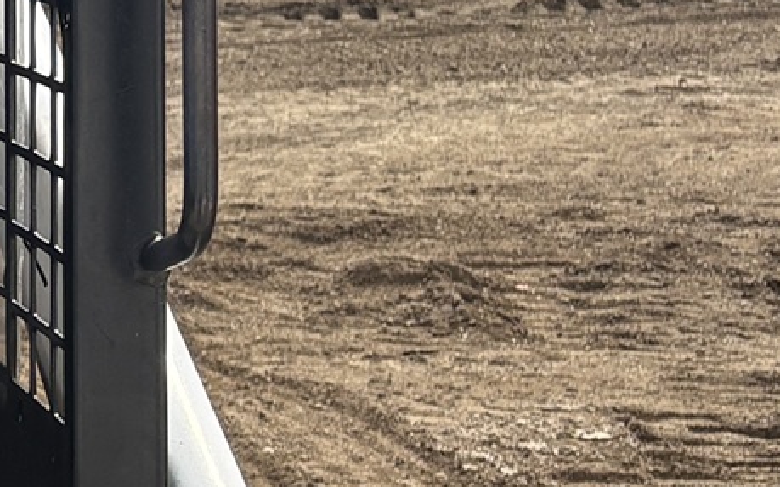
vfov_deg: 9.5
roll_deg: +0.6
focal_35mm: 137
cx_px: -846
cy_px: 461
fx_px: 2913
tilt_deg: -14.5
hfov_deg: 13.0
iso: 50
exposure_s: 1/3125
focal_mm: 5.96
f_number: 1.6
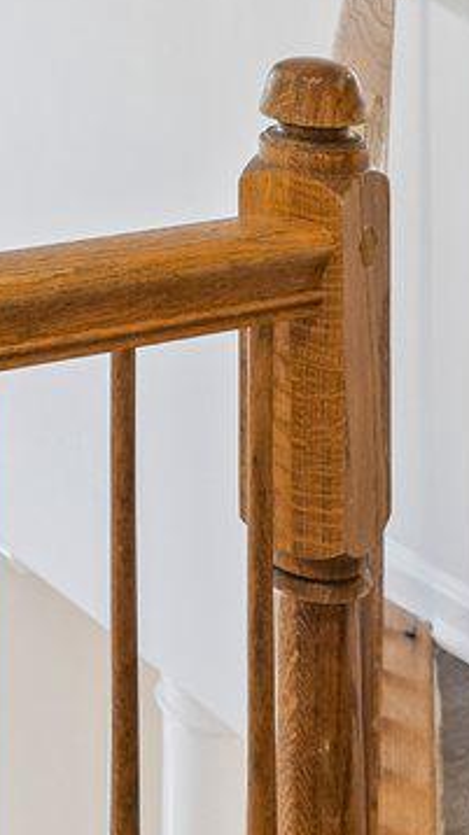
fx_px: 1860
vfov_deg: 21.7
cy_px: -365
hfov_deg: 13.5
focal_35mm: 84
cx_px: -247
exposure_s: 1/15
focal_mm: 14
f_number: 8
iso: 100
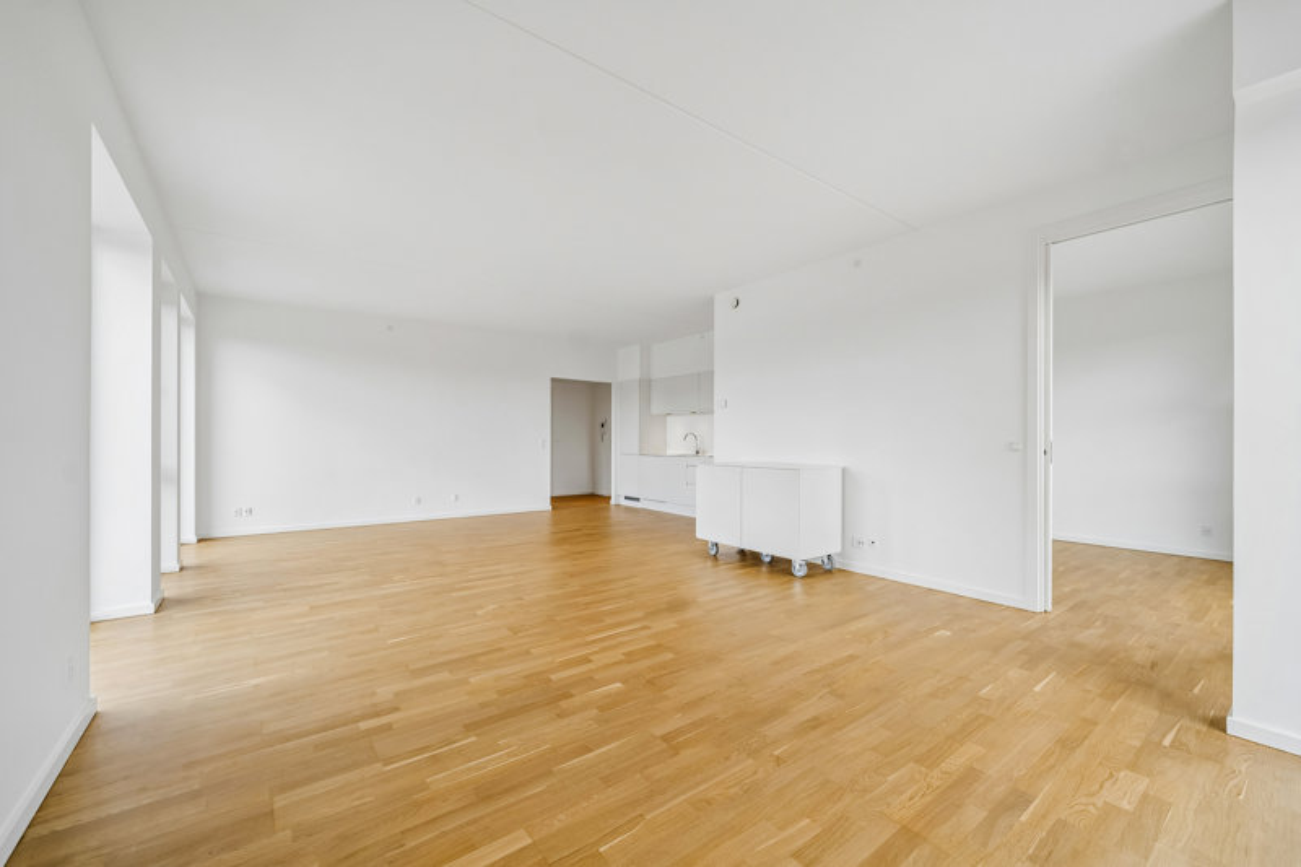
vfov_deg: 81.2
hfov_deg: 104.3
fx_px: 506
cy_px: 434
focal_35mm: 14
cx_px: 650
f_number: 5
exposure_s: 1/100
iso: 200
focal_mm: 14
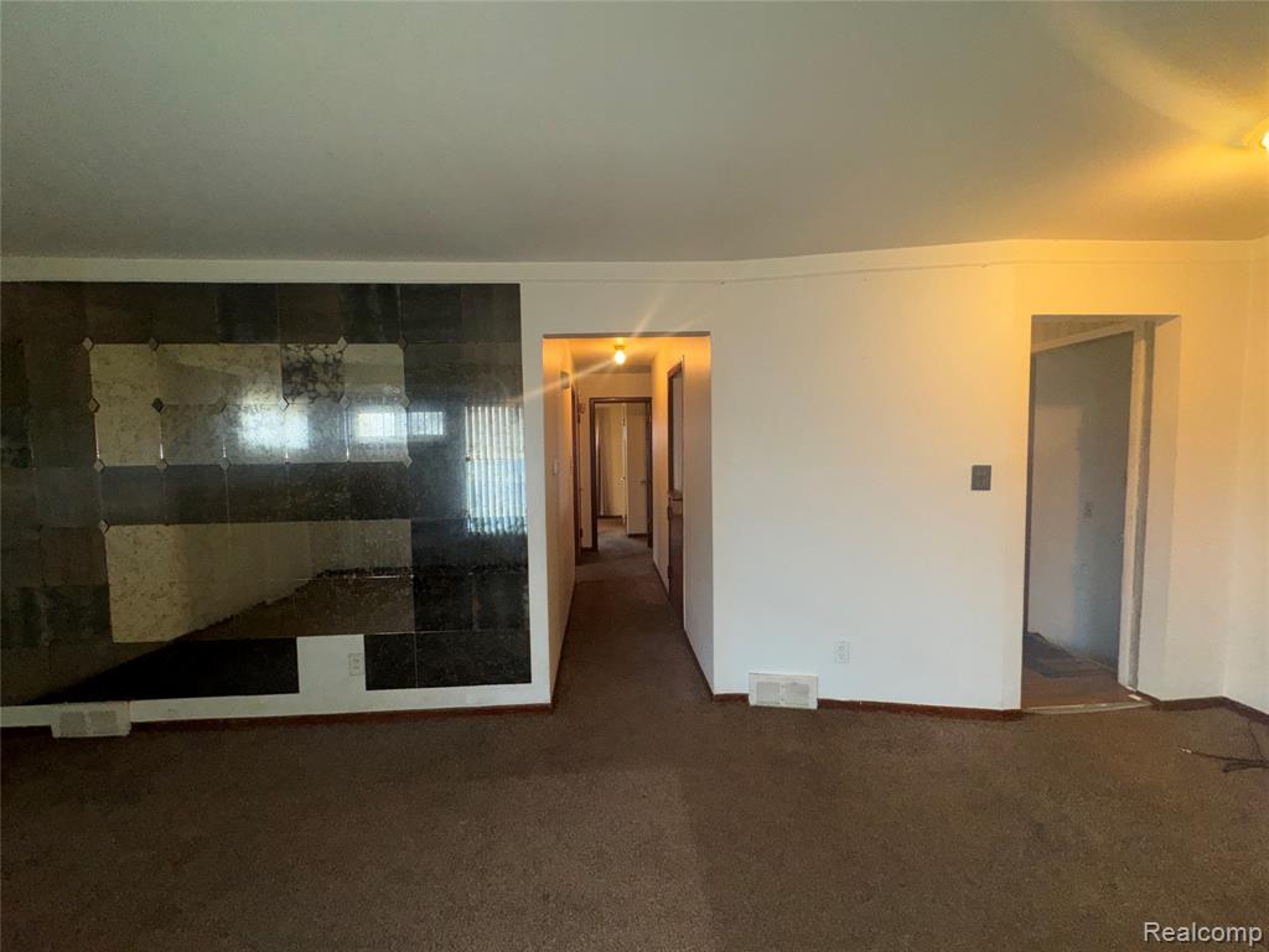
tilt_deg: -3.9
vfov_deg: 85.7
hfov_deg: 102.1
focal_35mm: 14
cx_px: 634
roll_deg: +1.1
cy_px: 476
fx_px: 513
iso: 80
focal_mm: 2.22
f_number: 2.2
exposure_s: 1/71
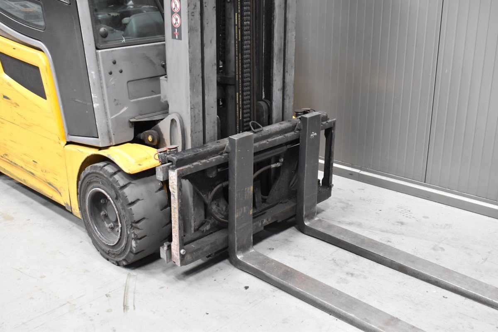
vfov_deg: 33.0
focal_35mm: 40
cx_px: 249
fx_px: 560
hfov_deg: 47.9
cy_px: 166
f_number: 5
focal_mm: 27
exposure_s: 1/25
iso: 1600
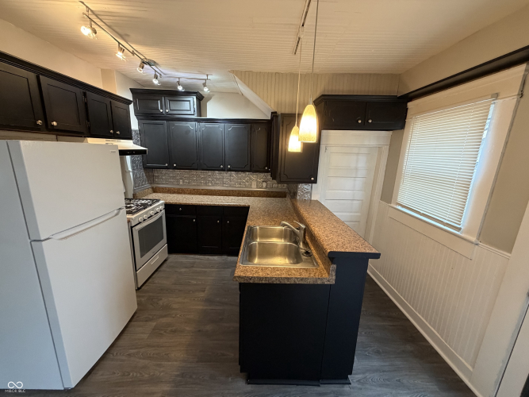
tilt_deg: -12.8
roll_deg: -1.6
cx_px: 264
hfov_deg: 102.1
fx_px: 214
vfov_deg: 85.7
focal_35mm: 14
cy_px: 198
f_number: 2.2
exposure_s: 1/60
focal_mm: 2.22
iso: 500
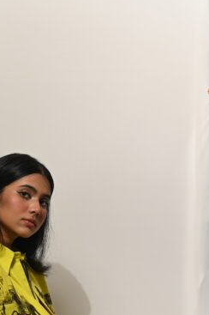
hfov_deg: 11.0
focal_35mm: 123
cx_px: -10
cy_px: 239
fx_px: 1073
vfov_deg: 16.6
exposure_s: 1/160
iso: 100
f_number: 4
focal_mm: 50
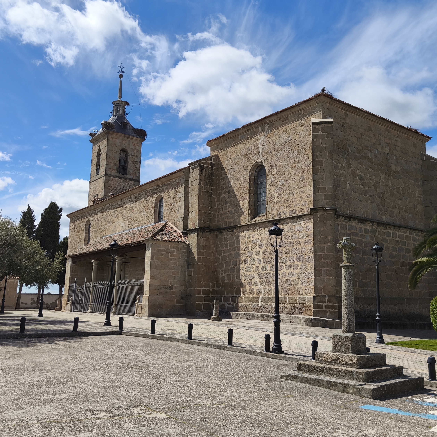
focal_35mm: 33
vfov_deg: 49.7
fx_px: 471
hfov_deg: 49.7
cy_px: 218
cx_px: 230
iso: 80
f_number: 1.7
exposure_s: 1/5038
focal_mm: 5.35
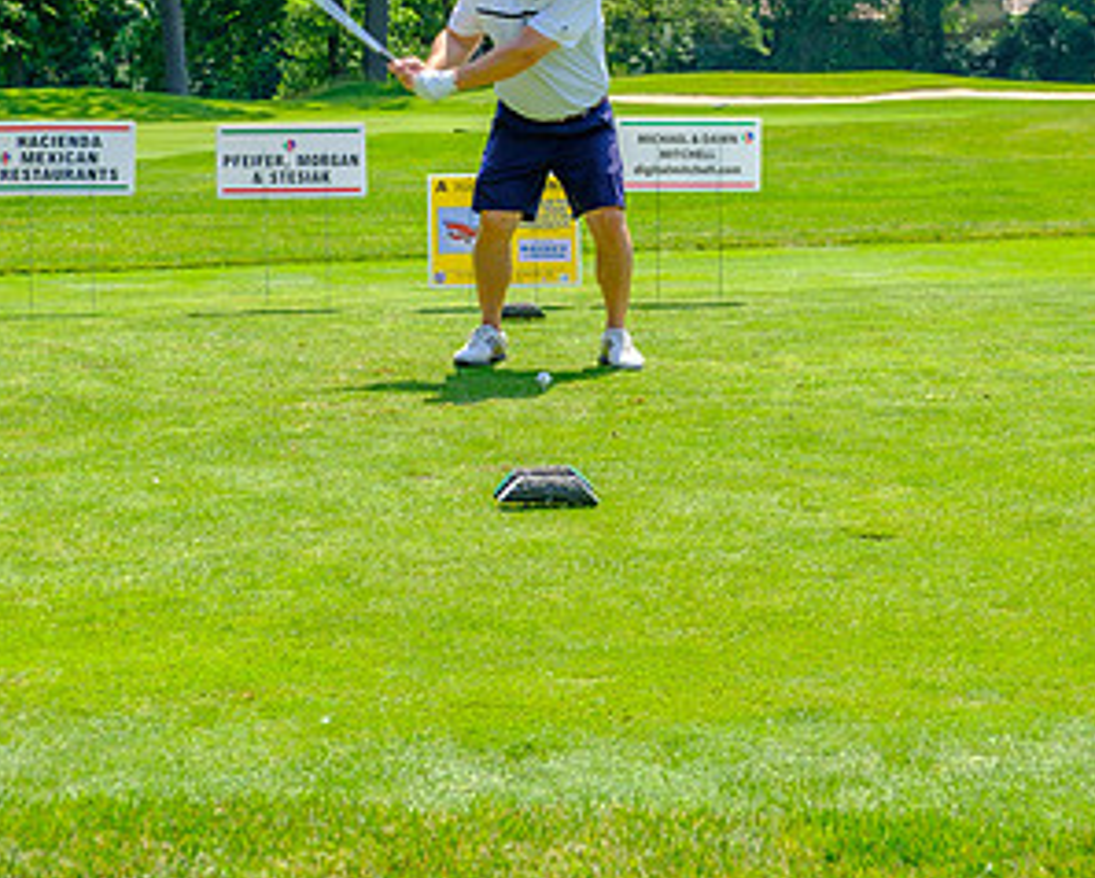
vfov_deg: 16.7
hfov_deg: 21.0
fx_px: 2951
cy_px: 74
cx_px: 549
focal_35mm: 91
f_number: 5.6
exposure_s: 1/320
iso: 200
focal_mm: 42.5
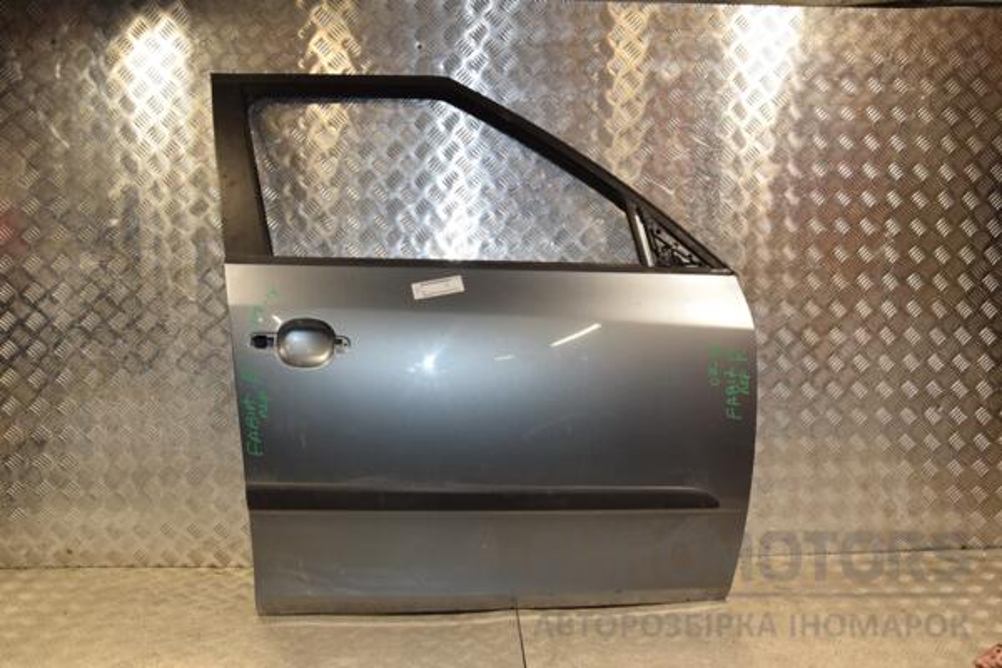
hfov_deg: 59.5
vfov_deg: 41.7
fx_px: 877
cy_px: 334
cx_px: 501
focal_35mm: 32
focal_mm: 21
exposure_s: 1/200
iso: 800
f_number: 5.6
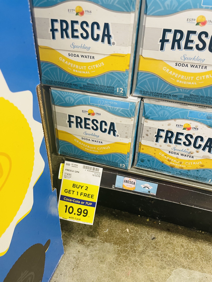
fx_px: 212
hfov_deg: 53.1
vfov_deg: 67.3
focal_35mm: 26
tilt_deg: -34.3
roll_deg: -2.8
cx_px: 106
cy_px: 141
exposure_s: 1/60
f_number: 1.6
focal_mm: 4.2
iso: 200
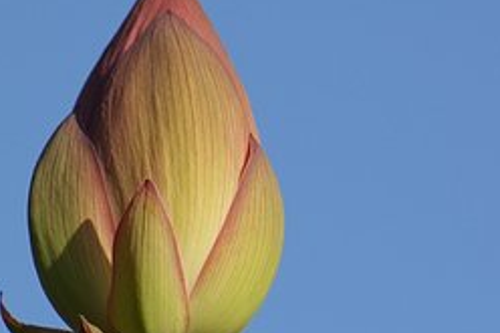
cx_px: 349
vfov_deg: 2.1
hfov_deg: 3.2
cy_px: 138
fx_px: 9021
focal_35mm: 650
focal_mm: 210
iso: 200
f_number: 8
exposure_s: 1/500
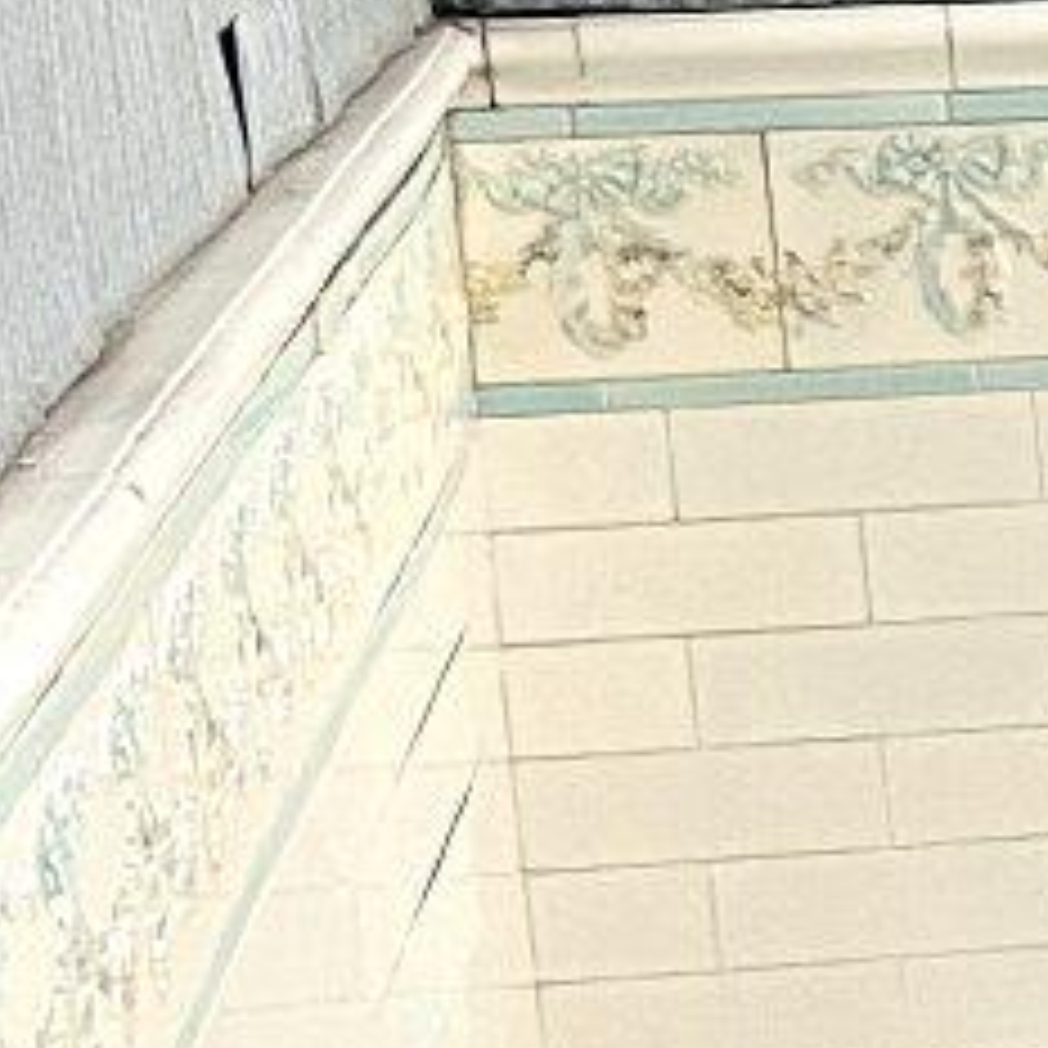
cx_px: 3558
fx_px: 6919
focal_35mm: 202
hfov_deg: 7.3
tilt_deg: -14.6
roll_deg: +0.2
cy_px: 1075
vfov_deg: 8.6
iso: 100
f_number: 1.5
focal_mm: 5.7
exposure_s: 1/60
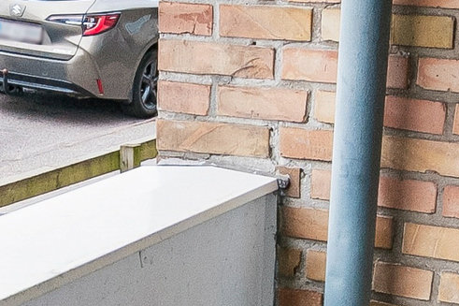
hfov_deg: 18.5
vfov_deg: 11.8
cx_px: 108
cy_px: 494
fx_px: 1402
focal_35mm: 110
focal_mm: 12
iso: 200
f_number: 10
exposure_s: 1/60
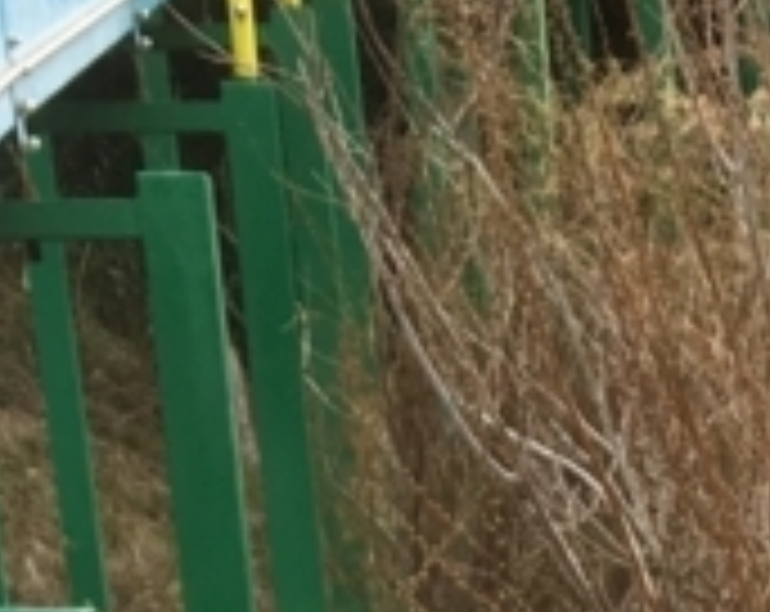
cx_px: 1324
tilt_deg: -22.0
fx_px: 3865
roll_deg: +2.4
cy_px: 2084
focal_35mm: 170
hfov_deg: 10.8
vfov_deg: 7.5
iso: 25
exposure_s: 1/403
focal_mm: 4.15
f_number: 2.2
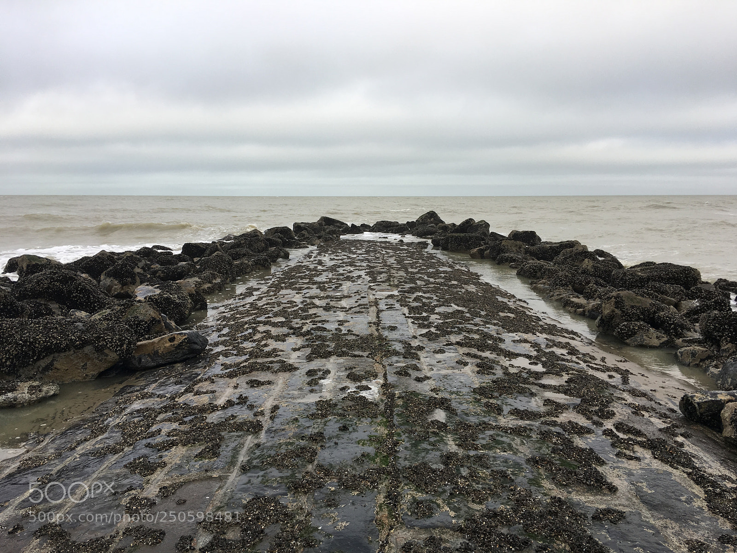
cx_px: 368
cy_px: 276
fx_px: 617
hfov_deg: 61.7
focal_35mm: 29
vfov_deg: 48.2
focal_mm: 4.15
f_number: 2.2
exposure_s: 1/209
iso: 25
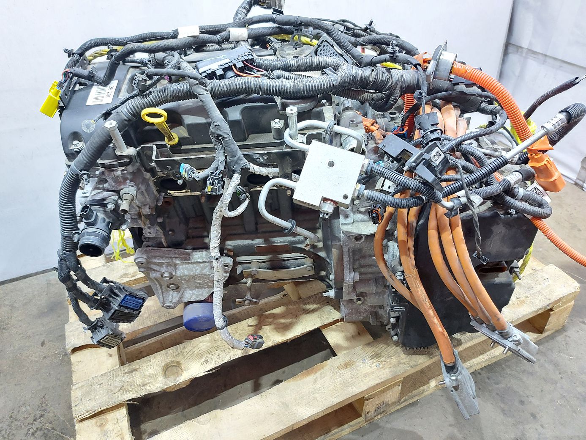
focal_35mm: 24
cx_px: 293
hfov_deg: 71.6
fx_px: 406
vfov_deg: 56.8
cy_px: 220
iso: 400
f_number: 1.8
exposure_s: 1/25
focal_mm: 5.23
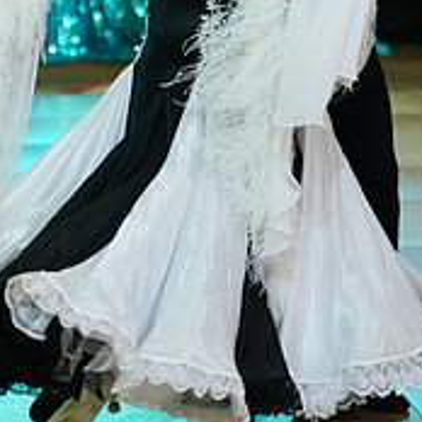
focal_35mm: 247
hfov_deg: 7.1
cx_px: 190
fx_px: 3407
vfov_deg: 7.0
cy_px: -95
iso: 1600
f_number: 2.8
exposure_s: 1/500
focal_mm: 87
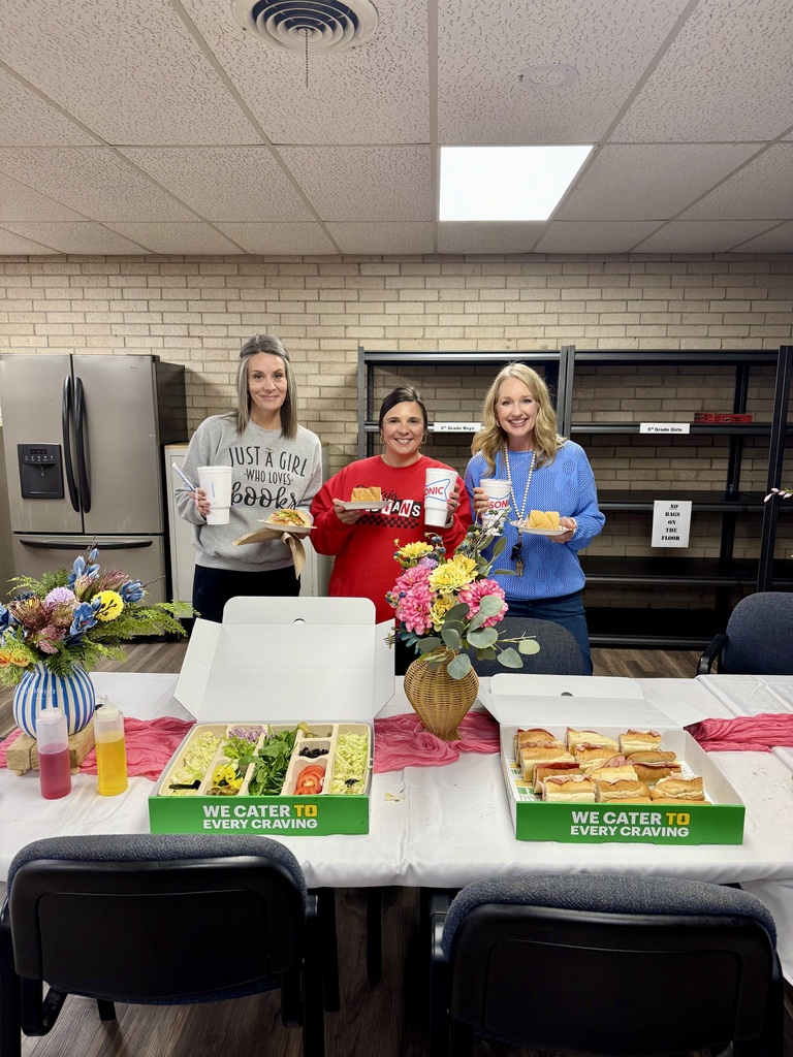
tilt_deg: -10.5
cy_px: 528
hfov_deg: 56.8
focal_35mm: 24
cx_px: 396
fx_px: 733
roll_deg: -0.2
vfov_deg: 71.6
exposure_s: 1/120
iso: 160
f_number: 1.78
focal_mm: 6.76
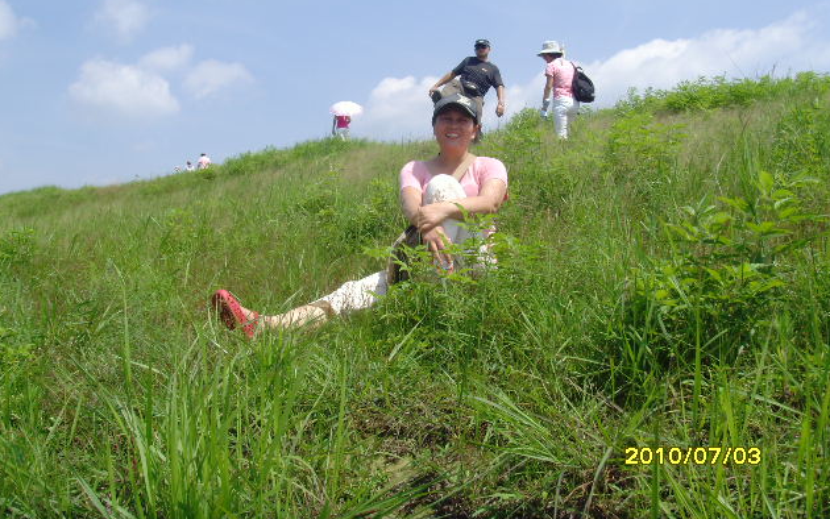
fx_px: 950
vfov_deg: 30.5
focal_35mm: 42
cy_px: 205
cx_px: 414
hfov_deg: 47.2
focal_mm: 6.6
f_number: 6.3
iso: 80
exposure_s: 1/250
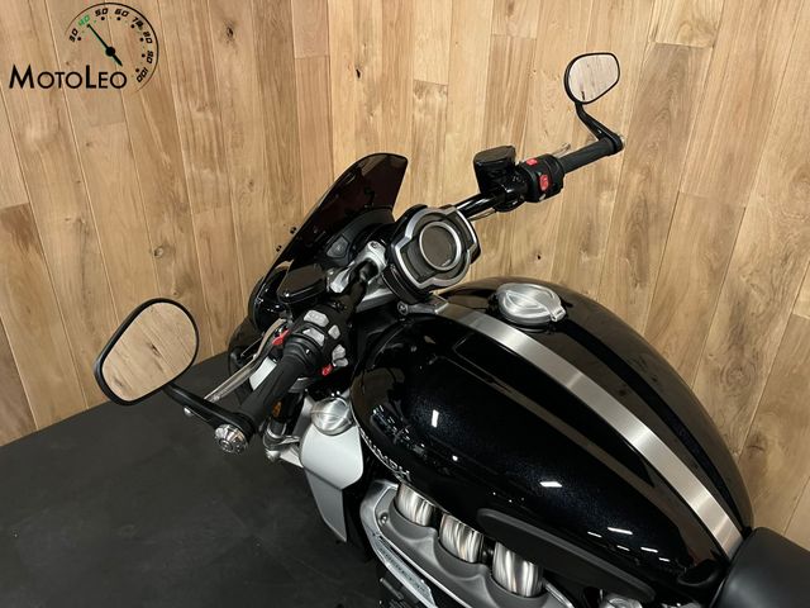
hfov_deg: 67.3
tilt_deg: -28.3
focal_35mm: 26
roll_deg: -1.9
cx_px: 405
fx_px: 608
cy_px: 304
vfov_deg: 53.1
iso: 500
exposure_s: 1/25
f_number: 1.6
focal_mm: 5.1
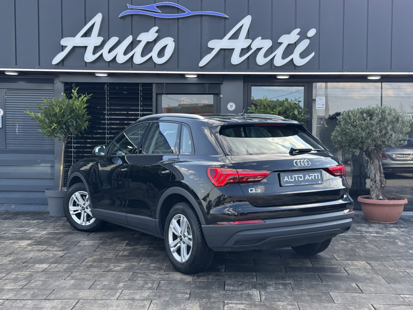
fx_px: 585
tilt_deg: -1.5
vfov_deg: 29.7
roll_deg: -0.3
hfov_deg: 38.9
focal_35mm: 49
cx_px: 210
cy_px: 152
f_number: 1.78
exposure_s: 1/747
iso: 100
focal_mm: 6.76
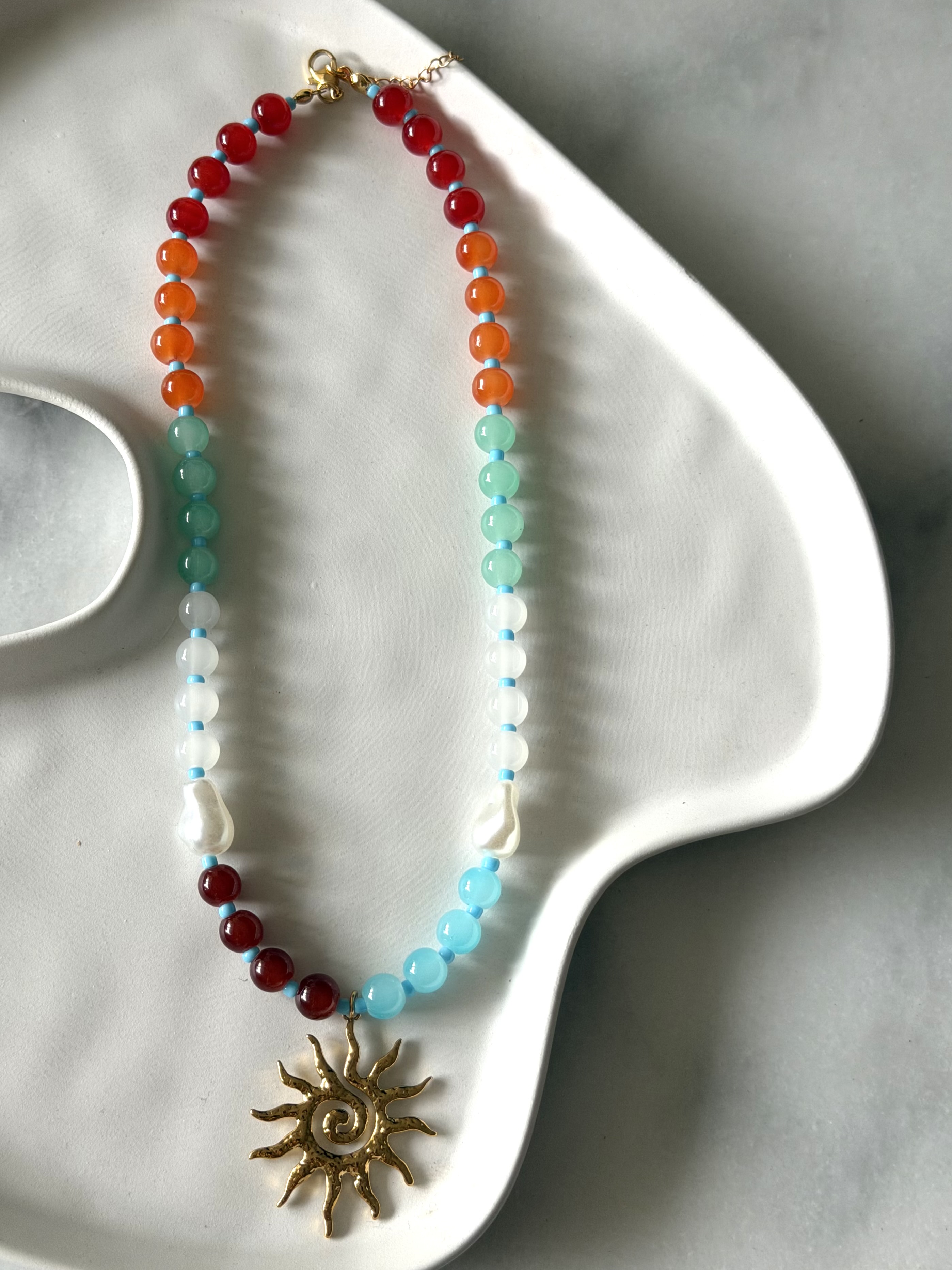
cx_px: 476
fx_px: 1760
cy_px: 635
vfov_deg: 39.7
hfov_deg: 30.3
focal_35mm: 48
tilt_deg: -75.1
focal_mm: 6.76
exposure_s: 1/60
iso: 125
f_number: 1.78
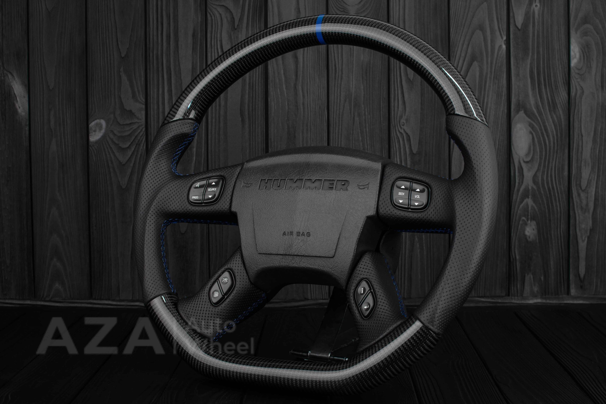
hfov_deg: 37.8
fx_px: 884
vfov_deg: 25.8
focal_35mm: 52
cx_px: 303
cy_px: 202
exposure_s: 1/125
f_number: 6.3
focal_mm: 35
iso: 500
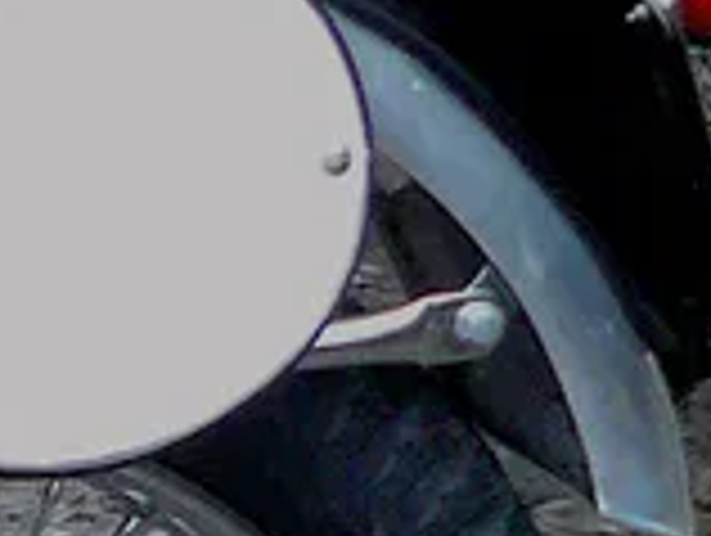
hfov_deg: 6.3
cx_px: -1886
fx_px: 5616
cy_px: 1117
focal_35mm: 273
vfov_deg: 5.3
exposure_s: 1/25
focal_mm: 6
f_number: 2.8
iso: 200
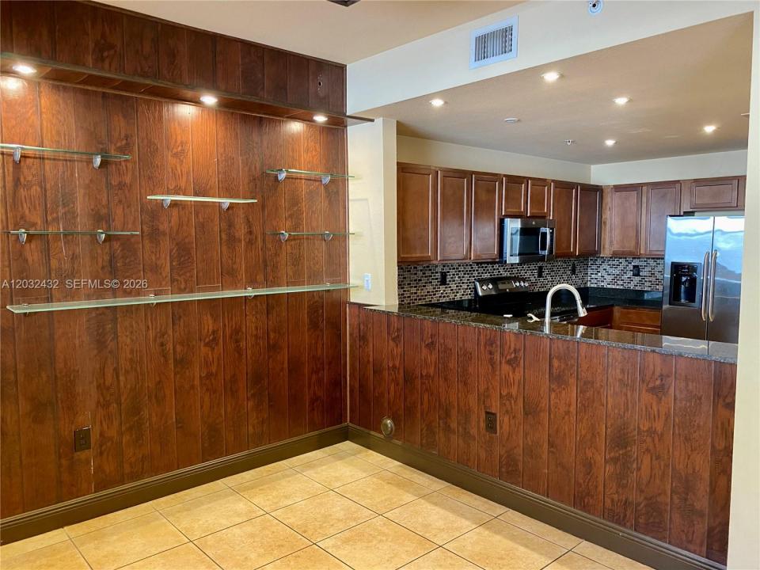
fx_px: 571
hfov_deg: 67.3
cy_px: 285
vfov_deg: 53.1
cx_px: 380
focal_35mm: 26
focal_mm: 4.25
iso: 250
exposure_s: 1/60
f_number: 1.8
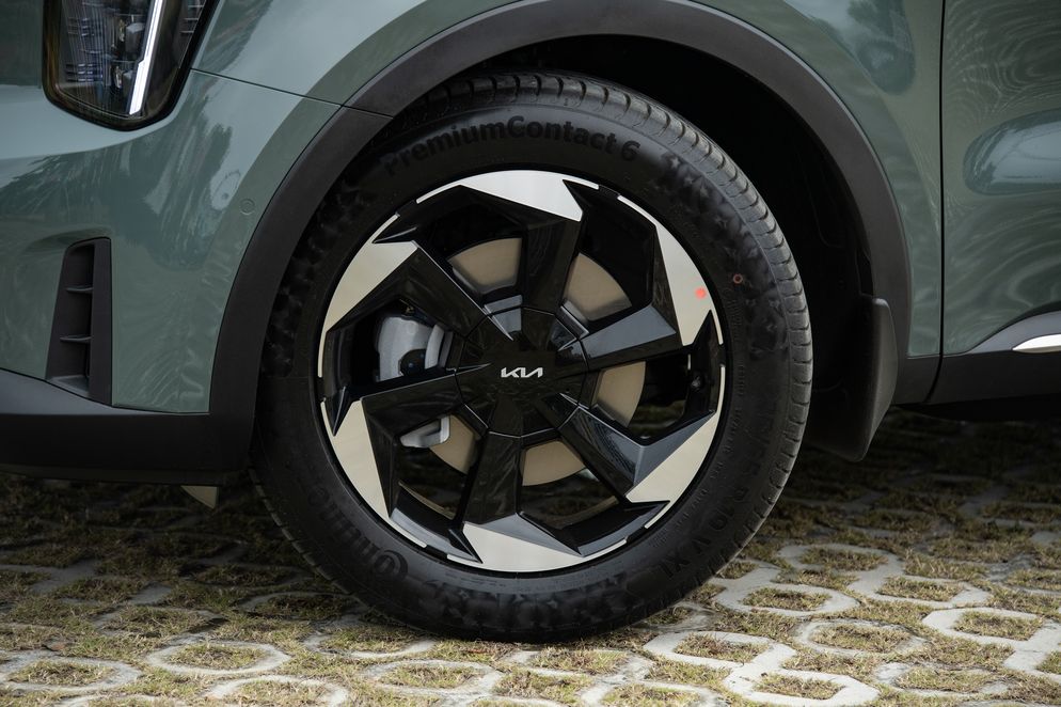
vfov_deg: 8.1
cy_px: 354
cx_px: 530
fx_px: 5008
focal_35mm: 170
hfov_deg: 12.1
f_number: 5.6
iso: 500
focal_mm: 170
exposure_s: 1/200
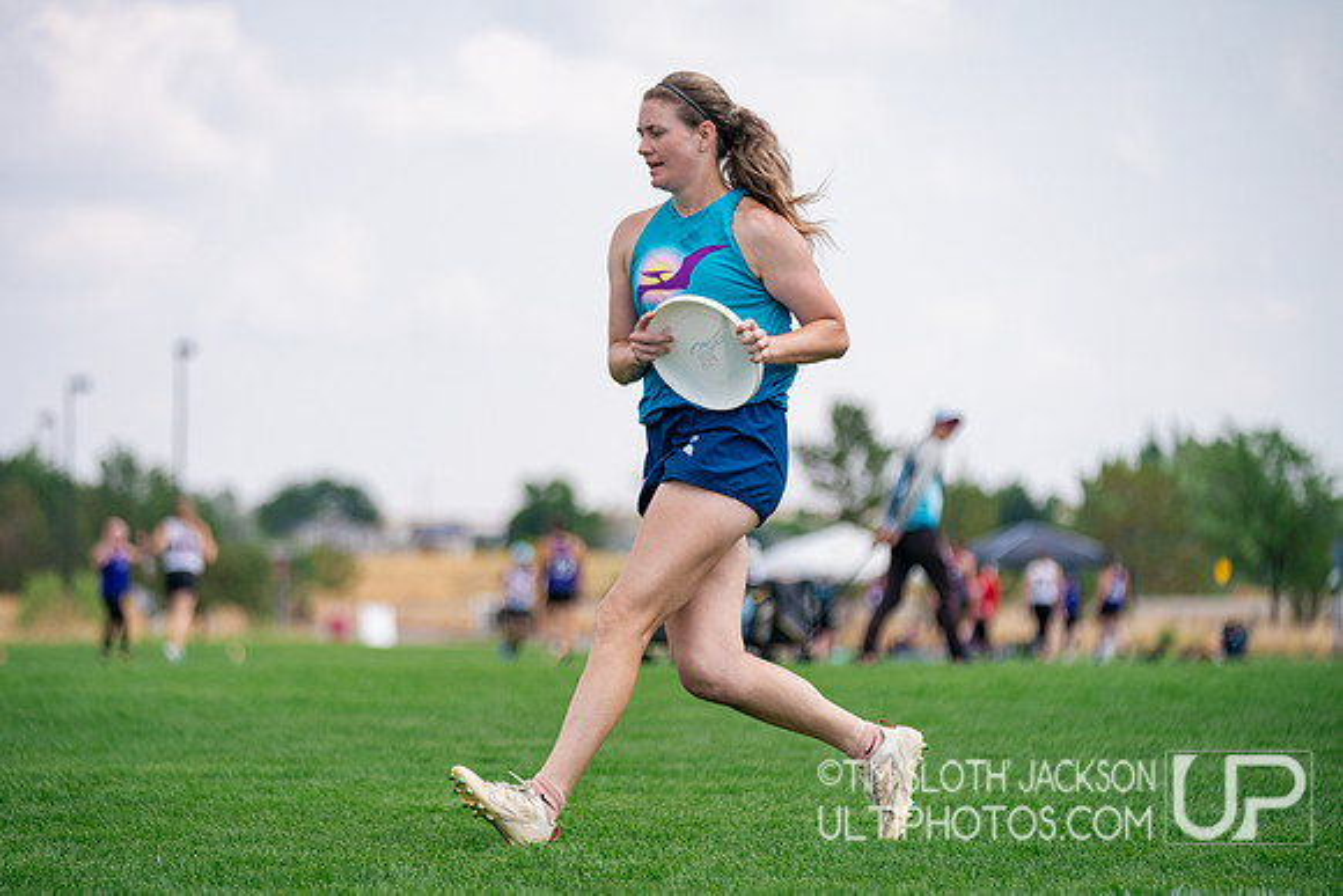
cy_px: 448
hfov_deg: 14.3
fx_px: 5334
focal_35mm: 143
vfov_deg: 9.6
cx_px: 655
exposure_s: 1/8000
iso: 640
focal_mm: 137
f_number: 2.8
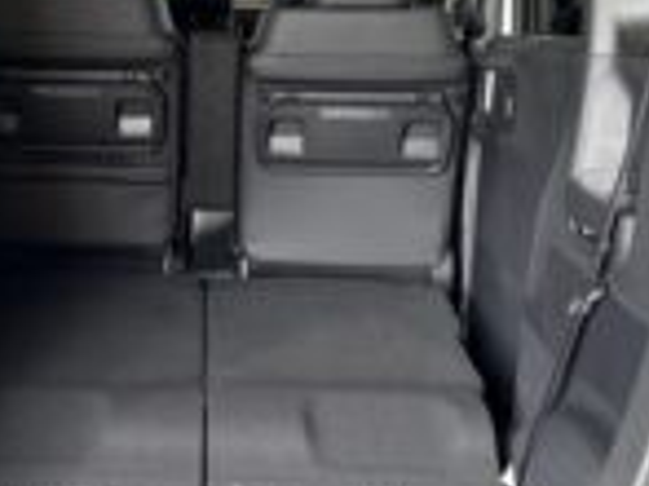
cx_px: 194
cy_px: 179
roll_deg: -0.2
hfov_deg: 30.9
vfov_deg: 23.6
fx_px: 1161
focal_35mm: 62
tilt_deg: -10.7
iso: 320
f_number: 1.6
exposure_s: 1/50
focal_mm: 5.96
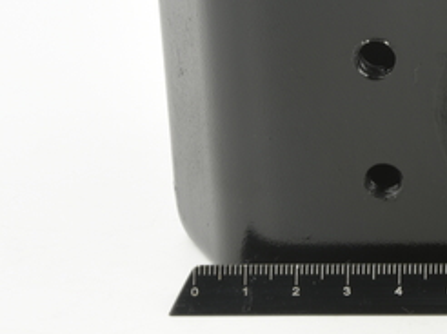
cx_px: 581
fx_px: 2180
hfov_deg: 11.4
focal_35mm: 169
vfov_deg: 8.8
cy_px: 82
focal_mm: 60
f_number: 32
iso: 100
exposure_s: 1/2.5
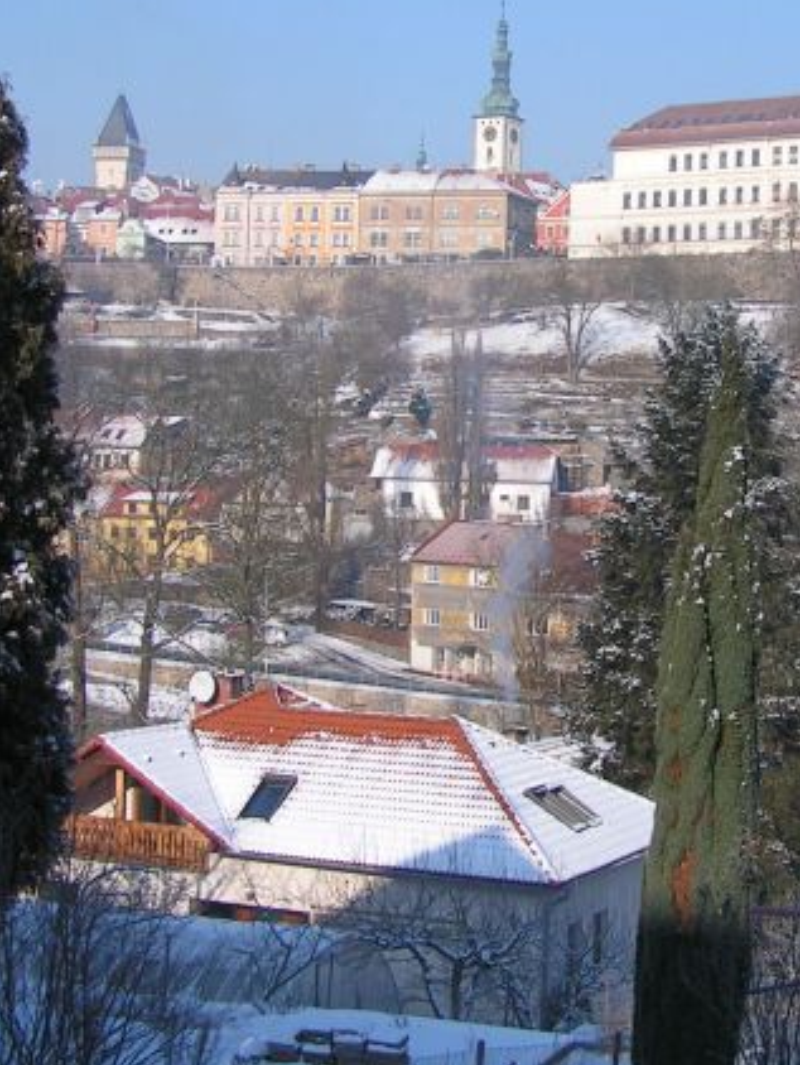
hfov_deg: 20.3
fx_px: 2216
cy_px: 371
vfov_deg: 26.9
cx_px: 601
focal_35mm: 72
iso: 50
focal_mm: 6.3
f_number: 3.5
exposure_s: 1/1000
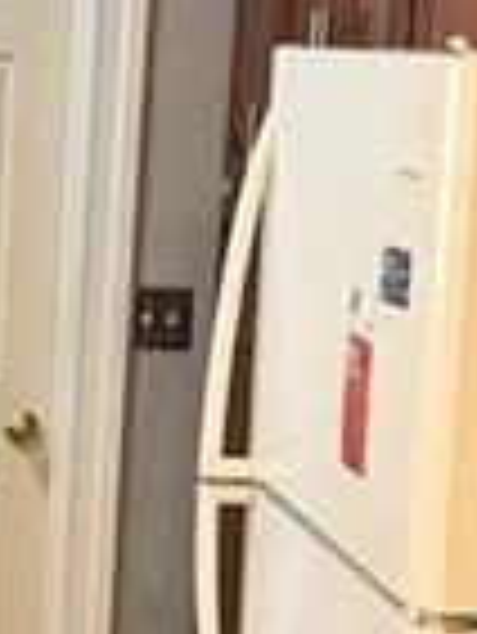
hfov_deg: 10.8
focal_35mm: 131
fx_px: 2403
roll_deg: -1.6
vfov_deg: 14.9
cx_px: -274
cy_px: 535
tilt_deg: -8.0
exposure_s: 1/60
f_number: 1.78
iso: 500
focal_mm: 6.76
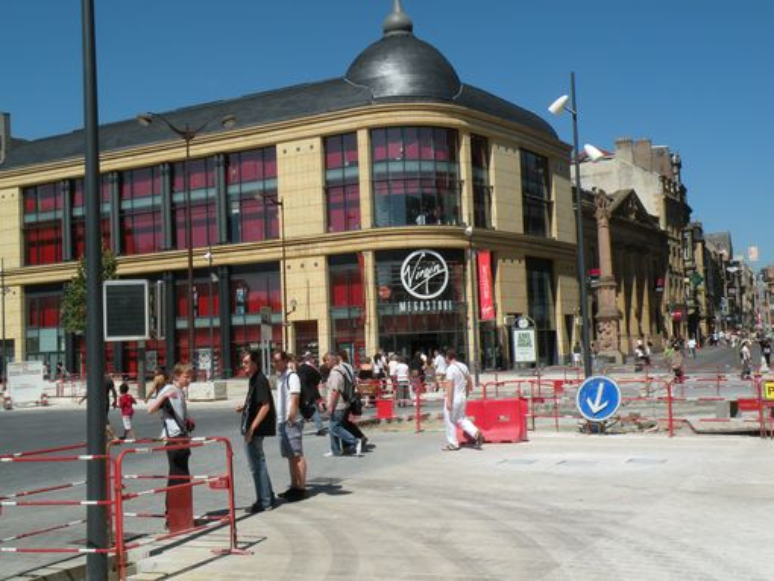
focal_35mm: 42
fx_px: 940
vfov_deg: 34.4
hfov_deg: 44.8
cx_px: 387
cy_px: 290
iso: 64
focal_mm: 7.4
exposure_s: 1/318
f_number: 7.1
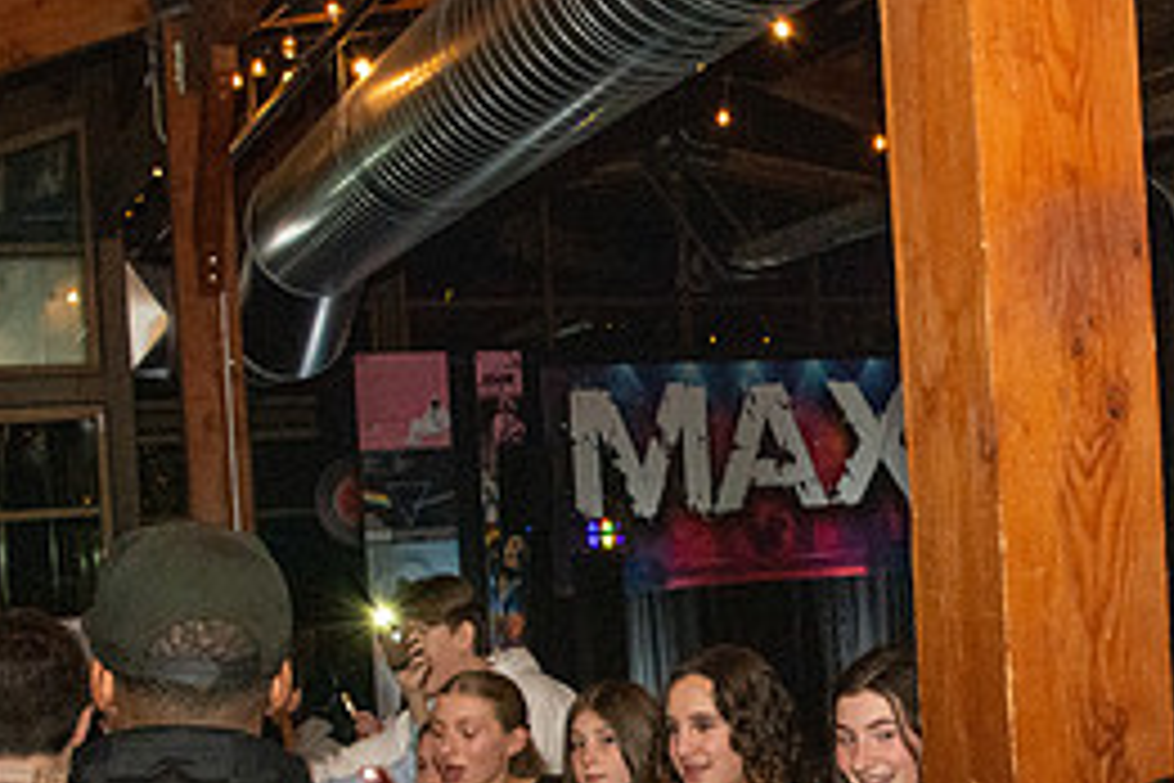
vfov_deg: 22.4
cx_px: 864
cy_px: 610
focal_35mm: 60
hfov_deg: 32.8
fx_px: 1957
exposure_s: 1/160
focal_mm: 18
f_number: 9
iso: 4000
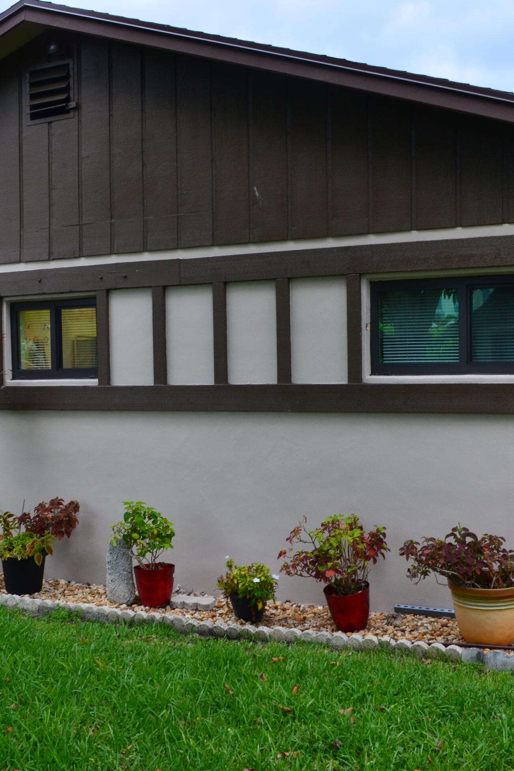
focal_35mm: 46
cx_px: 226
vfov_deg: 42.7
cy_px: 390
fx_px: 985
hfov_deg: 29.2
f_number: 8
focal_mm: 20
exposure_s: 1/80
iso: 400
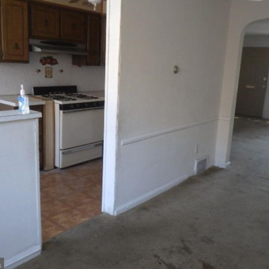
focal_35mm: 34
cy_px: 134
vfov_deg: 48.5
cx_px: 144
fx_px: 299
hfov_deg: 48.4
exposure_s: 1/45
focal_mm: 5
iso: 400
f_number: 3.5
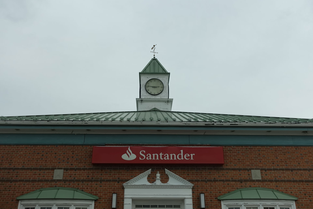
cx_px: 156
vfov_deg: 37.9
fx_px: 304
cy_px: 104
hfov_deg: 54.4
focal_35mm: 35
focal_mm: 12.81
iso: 125
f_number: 3.5
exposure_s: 1/800
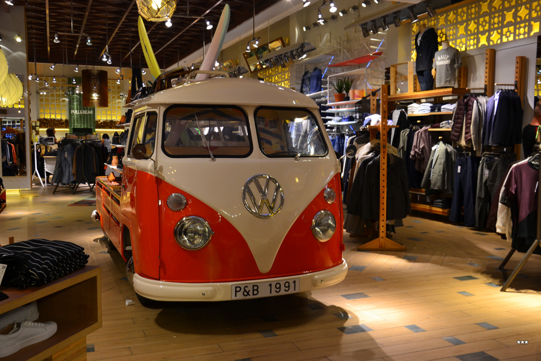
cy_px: 180
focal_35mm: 36
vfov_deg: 36.9
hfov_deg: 53.1
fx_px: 541
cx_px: 270
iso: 400
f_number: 7.1
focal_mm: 24
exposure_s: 1/25
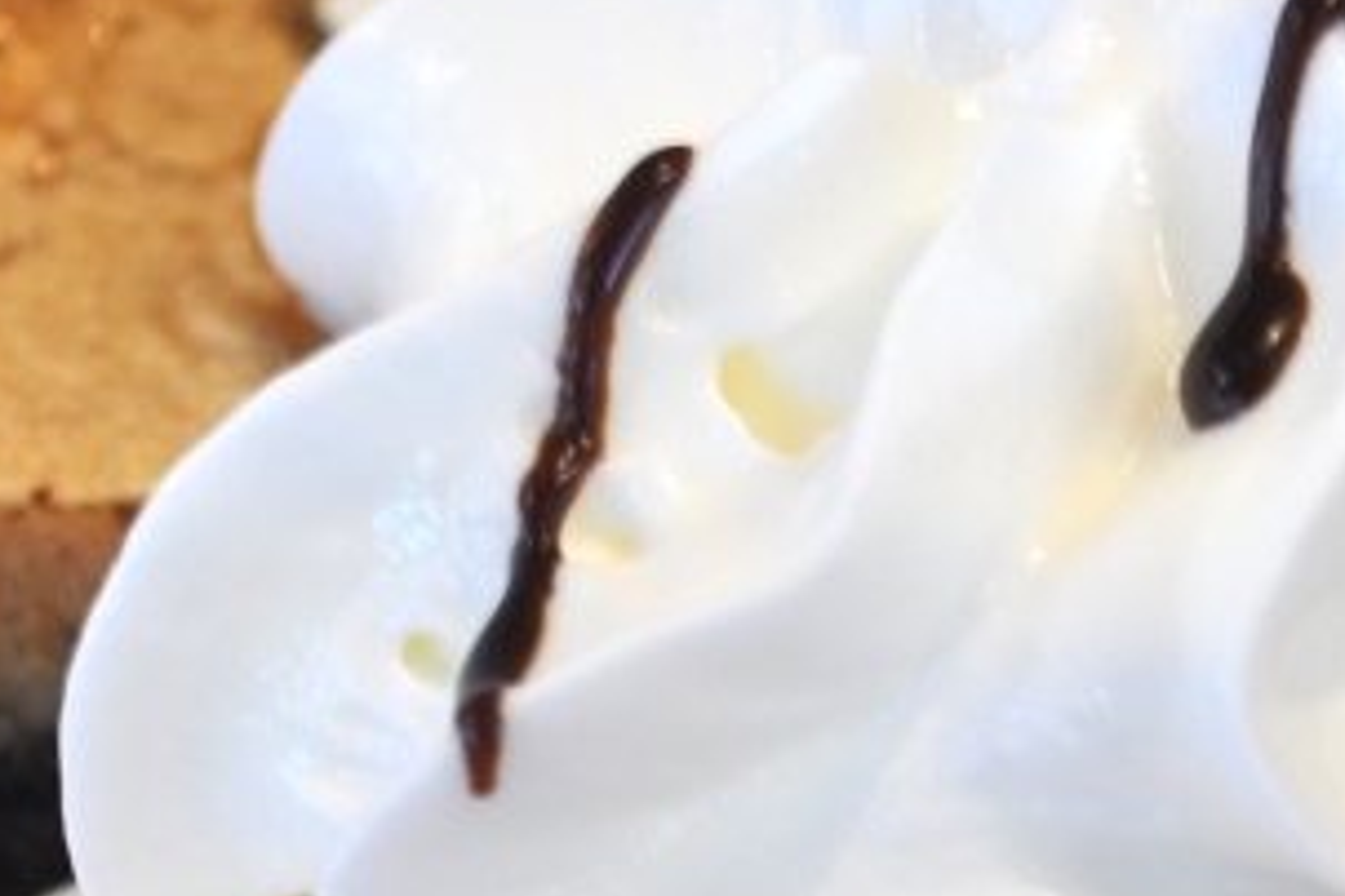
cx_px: 1225
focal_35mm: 178
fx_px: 6638
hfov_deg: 11.5
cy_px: 1102
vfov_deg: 7.7
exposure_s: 1/20
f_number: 5
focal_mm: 35
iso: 200
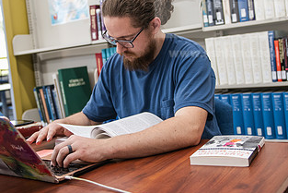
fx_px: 400
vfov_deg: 26.9
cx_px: 127
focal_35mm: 50
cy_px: 72
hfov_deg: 39.5
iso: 800
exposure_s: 1/200
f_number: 2.8
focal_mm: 27
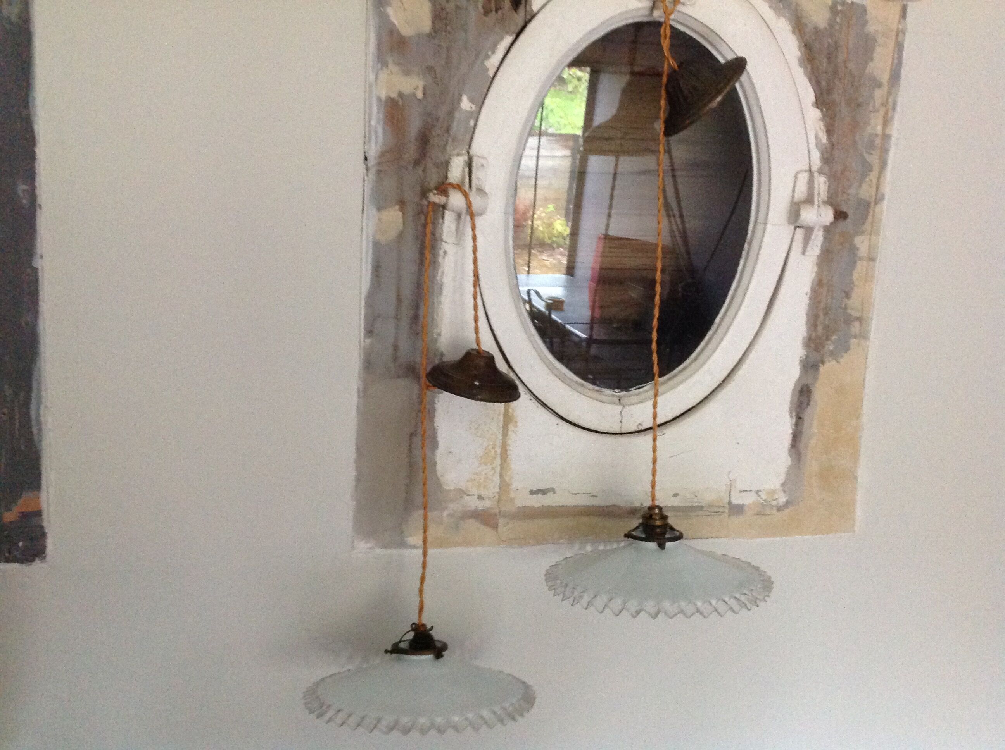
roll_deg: -1.7
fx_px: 1015
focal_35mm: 35
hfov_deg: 52.7
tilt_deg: -10.7
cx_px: 502
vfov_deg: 40.6
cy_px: 375
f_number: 2.4
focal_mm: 4.28
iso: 500
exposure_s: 1/15
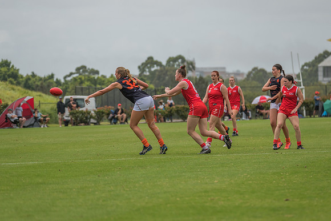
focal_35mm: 276
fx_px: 2534
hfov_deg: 7.5
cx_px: 182
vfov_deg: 5.0
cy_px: 100
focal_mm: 240
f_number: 7.1
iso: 500
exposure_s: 1/1250
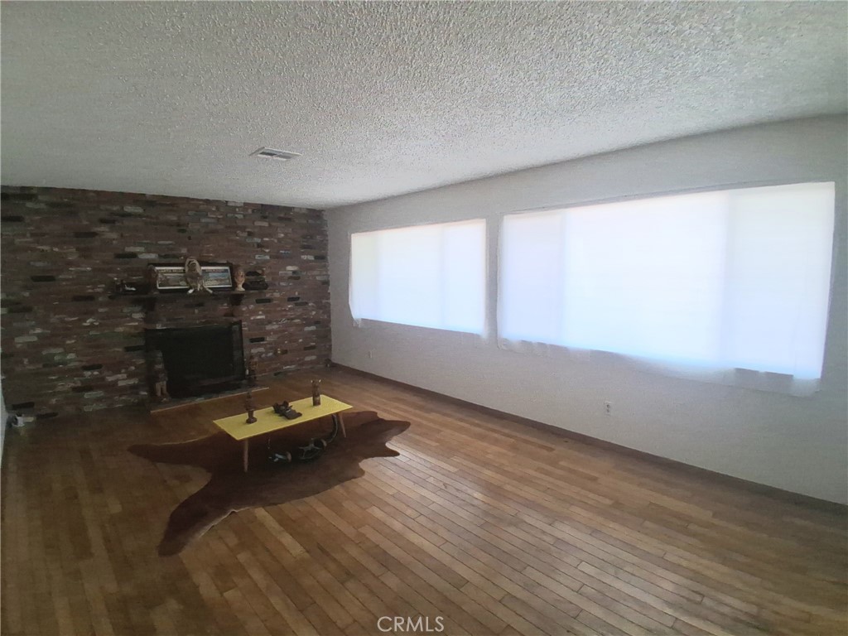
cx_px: 424
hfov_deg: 91.0
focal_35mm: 17
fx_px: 416
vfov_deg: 74.7
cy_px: 318
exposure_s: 1/120
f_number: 2.2
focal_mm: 1.4
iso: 80
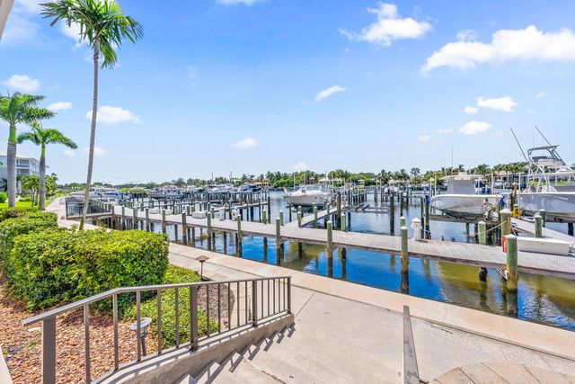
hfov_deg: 112.6
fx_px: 192
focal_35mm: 12
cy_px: 192
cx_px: 288
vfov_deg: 90.0
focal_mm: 12
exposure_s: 1/160
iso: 200
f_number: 10
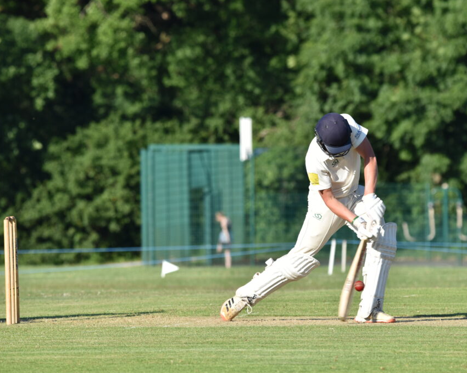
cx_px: 276
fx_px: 6800
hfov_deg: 3.9
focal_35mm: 492
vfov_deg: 3.1
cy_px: 186
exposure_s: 1/800
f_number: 7.1
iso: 200
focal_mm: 290
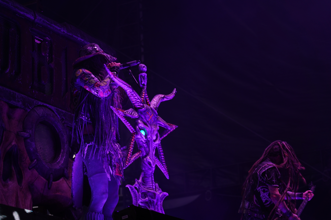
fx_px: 965
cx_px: 166
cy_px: 110
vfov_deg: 13.0
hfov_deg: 19.5
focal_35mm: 105
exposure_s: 1/100
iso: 160
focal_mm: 105
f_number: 4
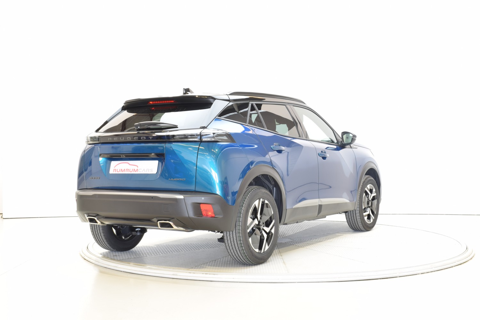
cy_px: 160
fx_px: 640
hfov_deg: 41.1
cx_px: 240
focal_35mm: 48
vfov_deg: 28.1
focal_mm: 32
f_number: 16
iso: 100
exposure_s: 1.3
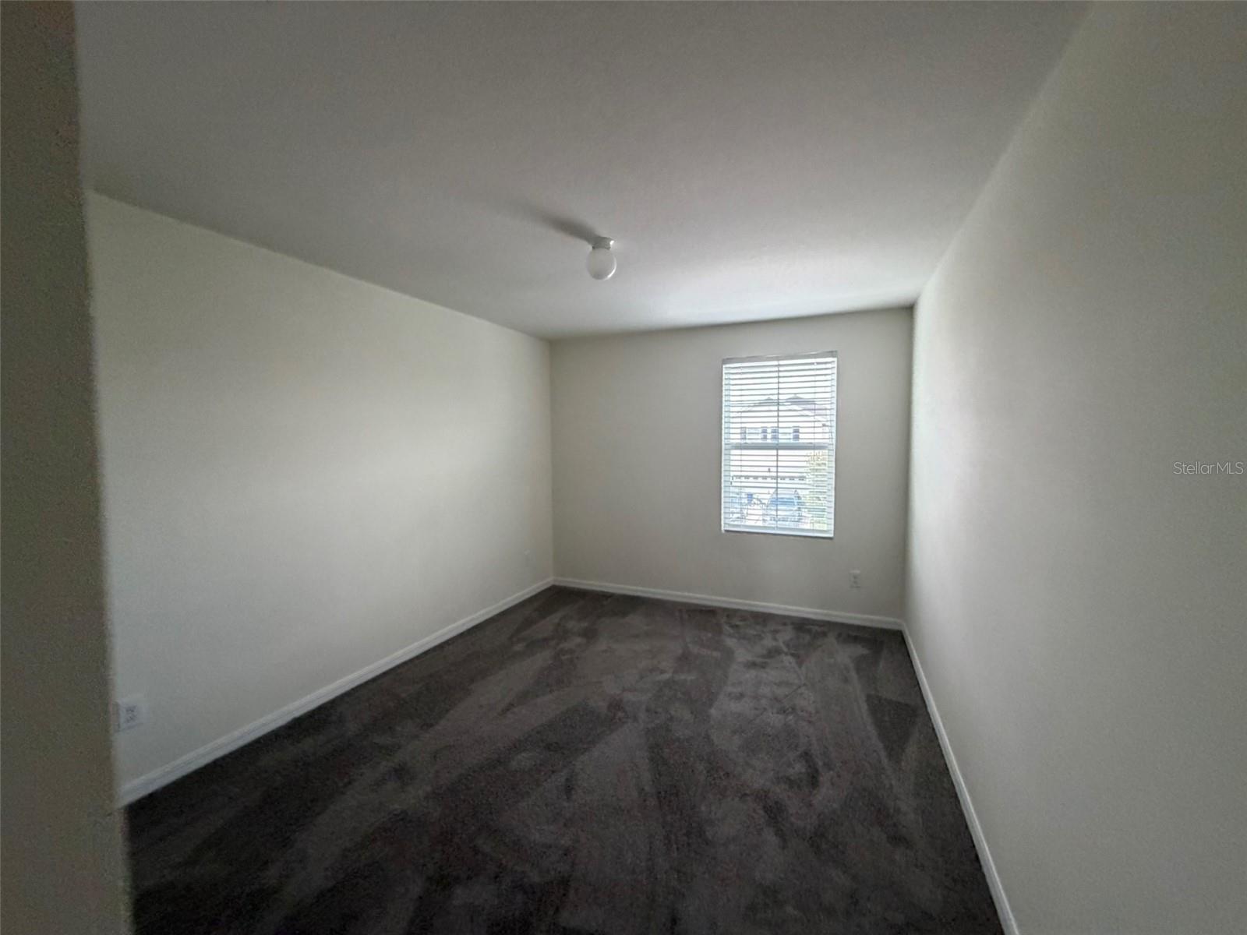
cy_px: 468
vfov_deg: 85.7
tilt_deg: -0.6
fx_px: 504
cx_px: 624
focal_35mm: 14
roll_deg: +0.0
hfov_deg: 102.1
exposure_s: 1/85
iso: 320
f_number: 2.2
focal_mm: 2.22
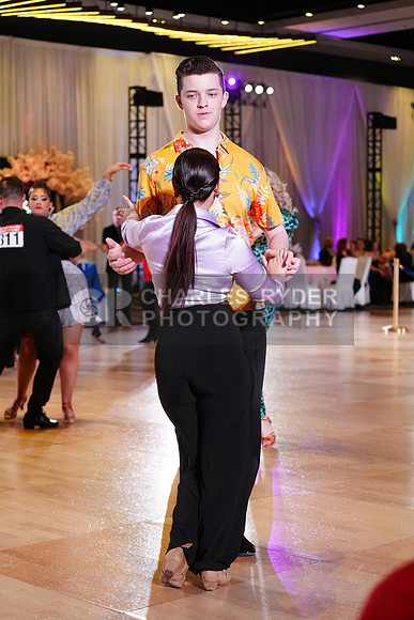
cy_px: 310
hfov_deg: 19.5
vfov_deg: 28.8
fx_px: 1207
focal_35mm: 70
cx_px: 207
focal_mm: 70
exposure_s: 1/400
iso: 2500
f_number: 4
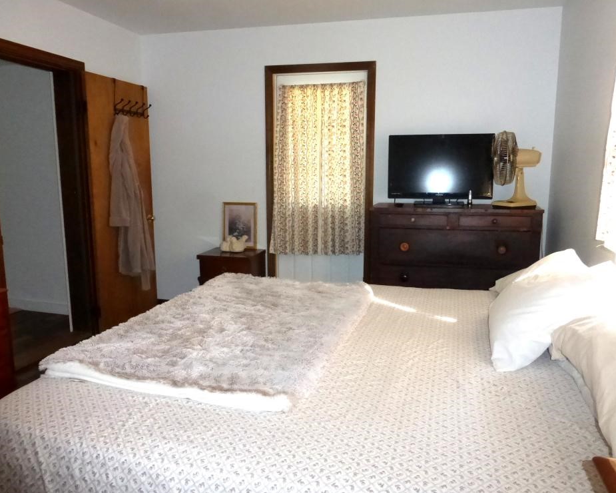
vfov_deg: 53.2
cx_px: 320
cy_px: 250
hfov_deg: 64.0
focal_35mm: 27
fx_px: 492
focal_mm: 4.3
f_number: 3.3
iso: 800
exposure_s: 1/125
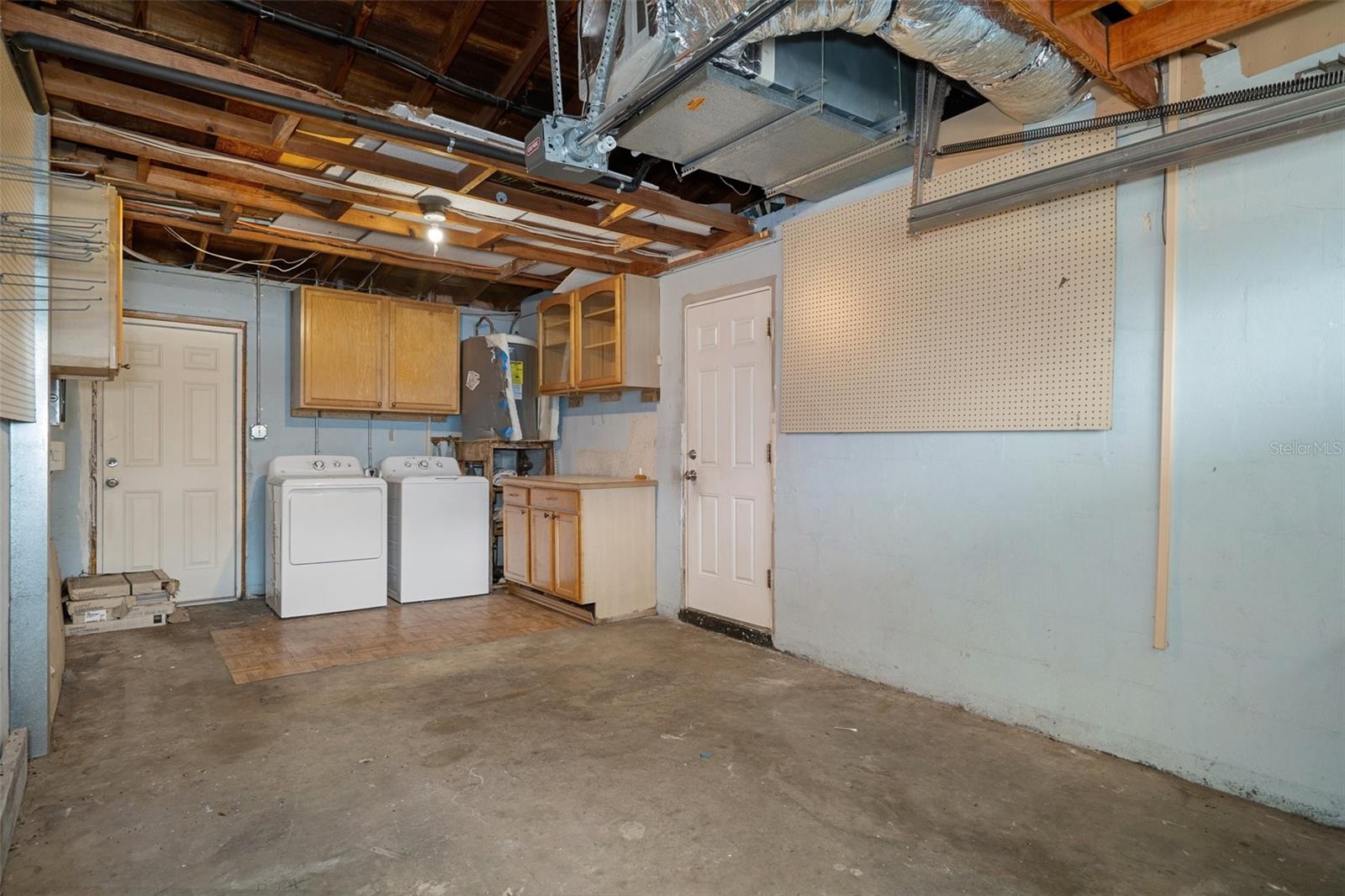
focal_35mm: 18
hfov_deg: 90.0
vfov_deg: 67.4
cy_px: 448
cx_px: 672
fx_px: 672
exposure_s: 1/2.5
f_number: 8
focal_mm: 18
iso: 320
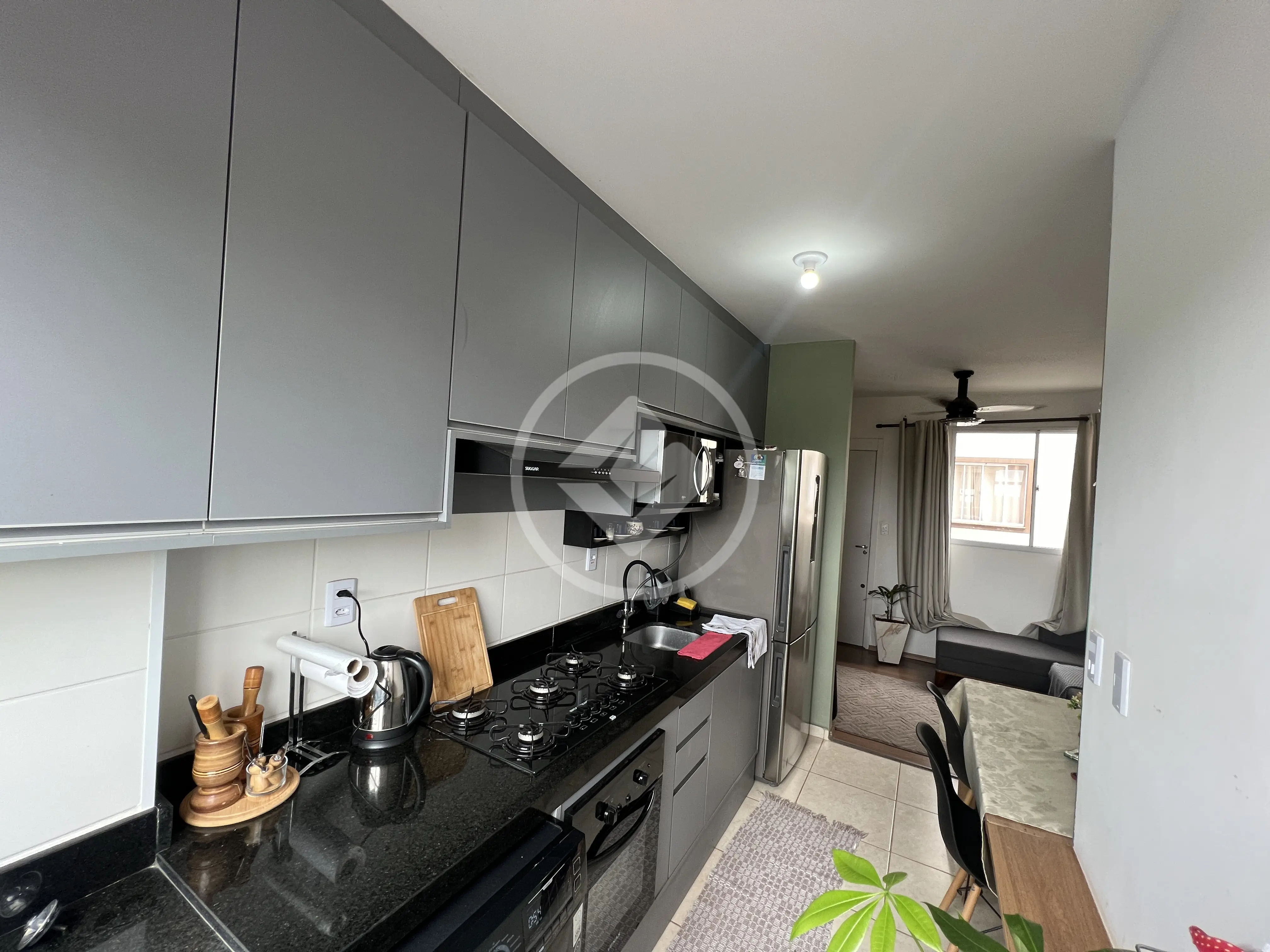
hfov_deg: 106.2
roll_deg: -3.4
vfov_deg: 89.9
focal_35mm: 13
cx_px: 635
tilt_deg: -0.1
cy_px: 476
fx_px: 477
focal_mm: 1.57
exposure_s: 1/120
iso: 125
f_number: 1.8
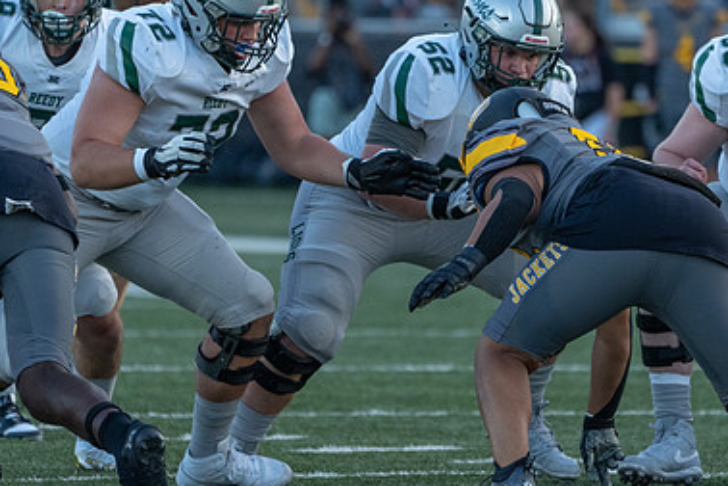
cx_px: 514
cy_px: 190
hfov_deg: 3.7
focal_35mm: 563
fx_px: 11384
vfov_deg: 2.4
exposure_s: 1/1000
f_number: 5.6
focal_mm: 367
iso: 2500
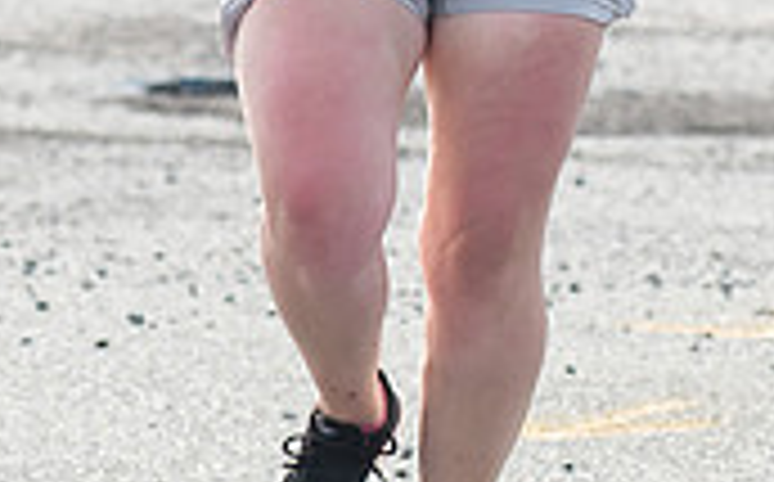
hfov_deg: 3.8
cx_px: 369
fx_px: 11734
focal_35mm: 557
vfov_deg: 2.3
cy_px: -608
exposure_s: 1/1250
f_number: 4.5
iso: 250
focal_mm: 90
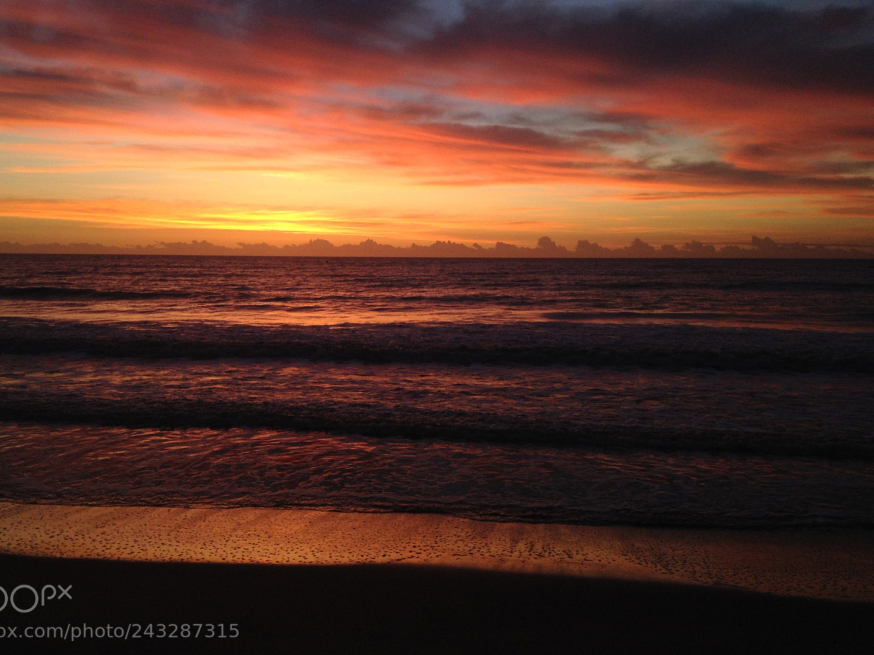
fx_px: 985
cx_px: 408
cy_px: 314
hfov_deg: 47.8
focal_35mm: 39
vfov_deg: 36.8
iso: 80
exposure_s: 1/120
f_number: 2.4
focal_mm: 4.28
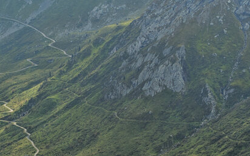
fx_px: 1213
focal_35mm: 178
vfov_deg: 7.4
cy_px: 13
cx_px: 5
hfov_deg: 11.7
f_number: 8
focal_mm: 75
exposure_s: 1/1250
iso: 500
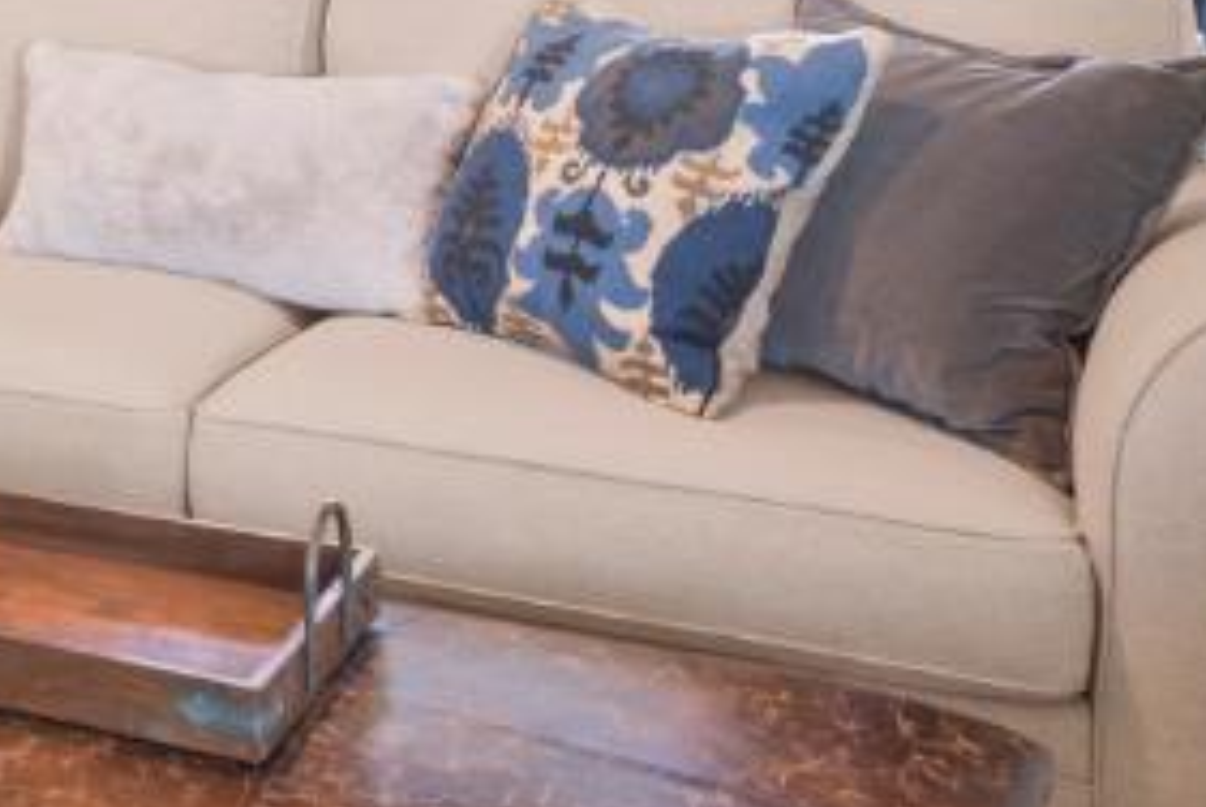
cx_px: -665
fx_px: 2772
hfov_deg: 20.5
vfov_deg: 15.5
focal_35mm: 83
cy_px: -322
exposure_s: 1.6
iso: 200
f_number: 8
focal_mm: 15.5
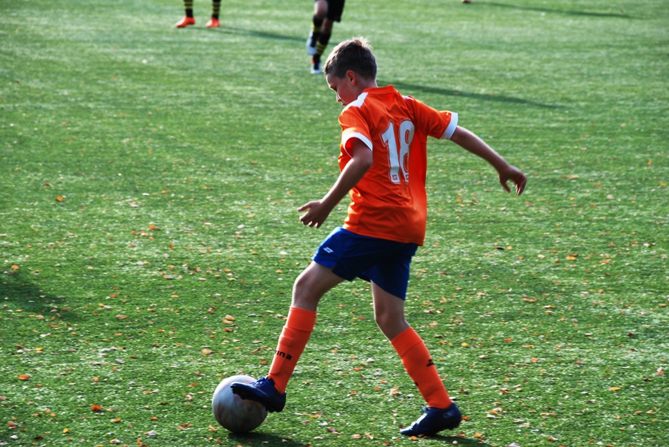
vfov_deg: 6.1
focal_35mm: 225
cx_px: 334
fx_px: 4185
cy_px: 224
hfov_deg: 9.1
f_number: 5.6
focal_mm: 150
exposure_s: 1/250
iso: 400
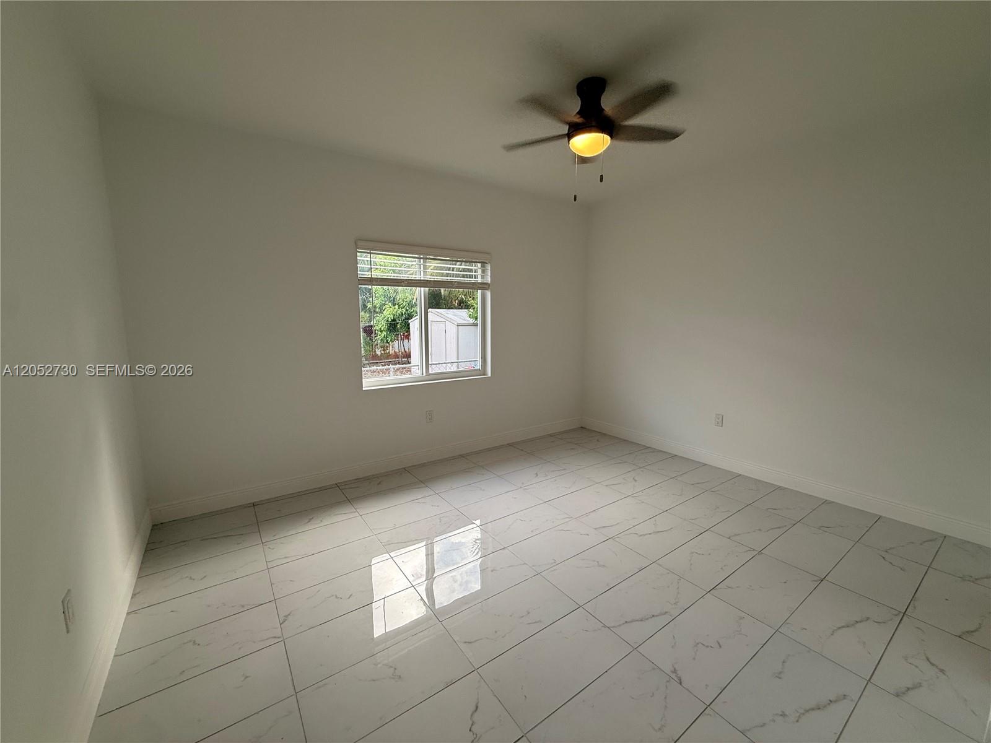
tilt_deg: -7.2
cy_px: 372
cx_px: 496
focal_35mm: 14
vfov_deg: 85.7
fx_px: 401
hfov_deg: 102.1
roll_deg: -0.2
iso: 64
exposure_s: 1/120
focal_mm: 2.22
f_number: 2.2
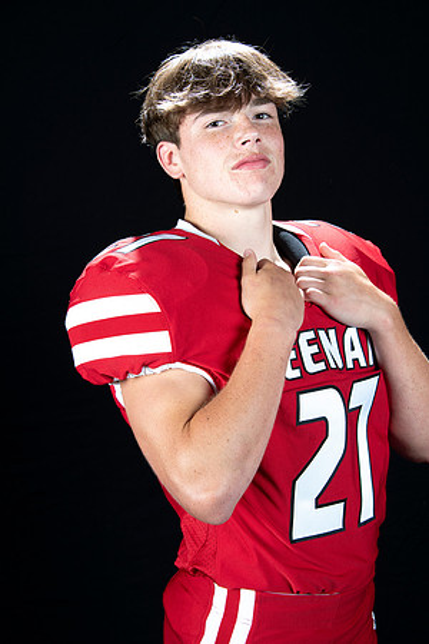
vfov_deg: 28.8
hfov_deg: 19.5
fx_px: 1251
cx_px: 214
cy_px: 322
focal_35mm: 70
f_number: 9
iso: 320
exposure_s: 1/160
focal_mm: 70
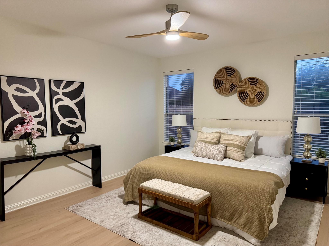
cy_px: 123
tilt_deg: -3.8
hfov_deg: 71.6
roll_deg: +0.2
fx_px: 228
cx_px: 164
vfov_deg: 56.8
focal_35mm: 24
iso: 500
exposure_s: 1/60
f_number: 1.78
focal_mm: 6.76
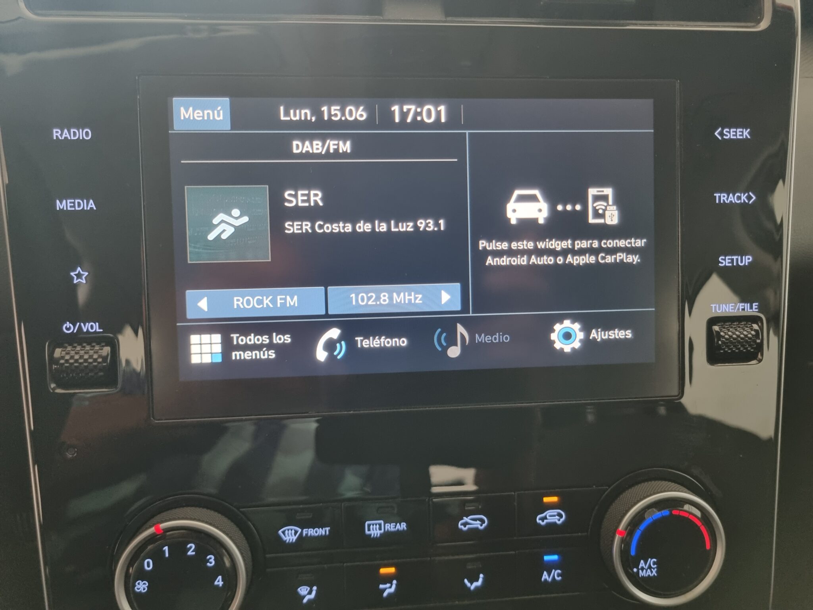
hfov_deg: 67.3
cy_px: 305
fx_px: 611
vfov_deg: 53.1
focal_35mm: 26
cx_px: 406
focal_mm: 5.4
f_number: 1.8
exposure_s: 1/50
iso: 400
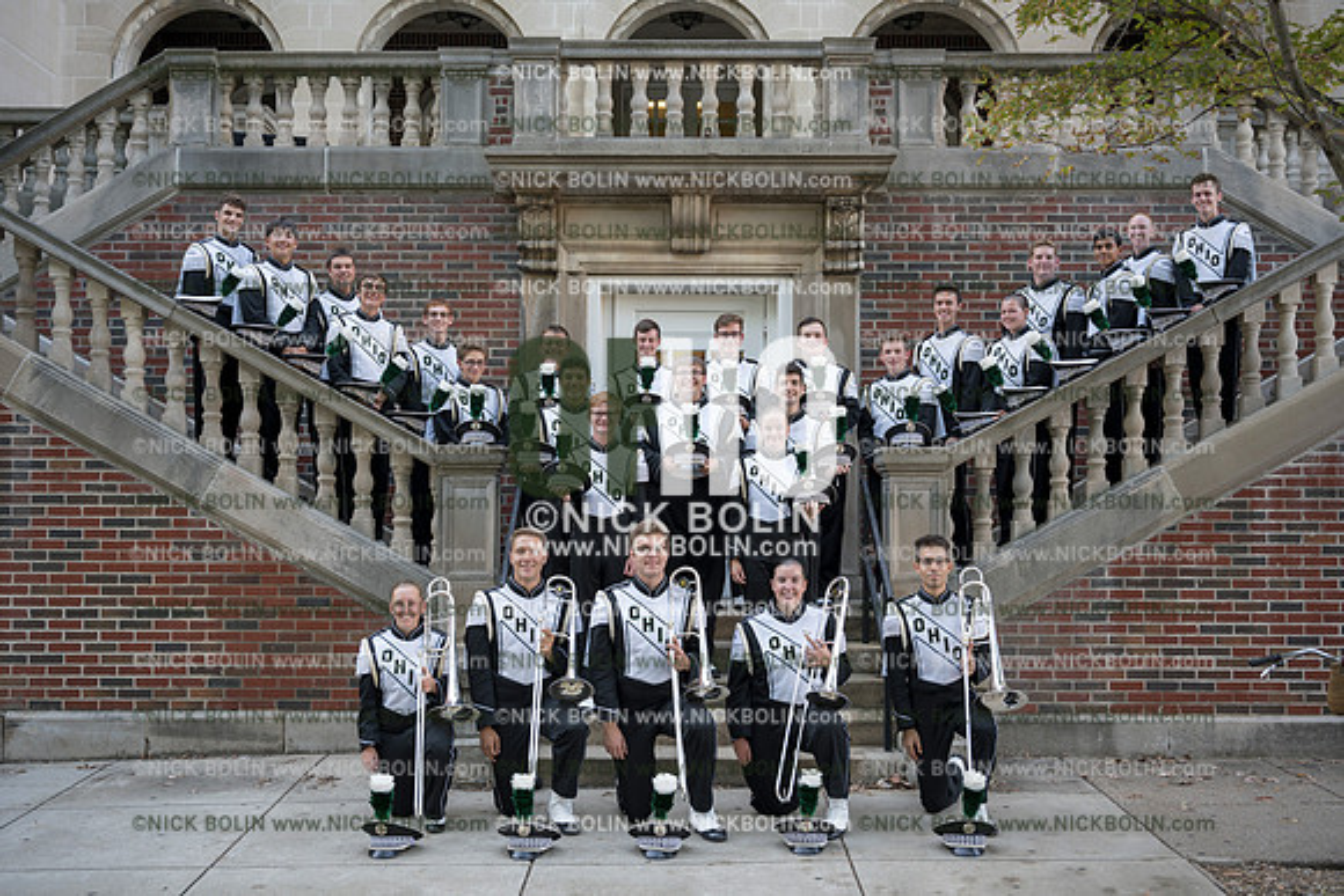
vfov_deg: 31.9
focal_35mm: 42
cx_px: 672
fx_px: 1568
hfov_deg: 46.4
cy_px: 448
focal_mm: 42
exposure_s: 1/40
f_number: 4
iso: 125
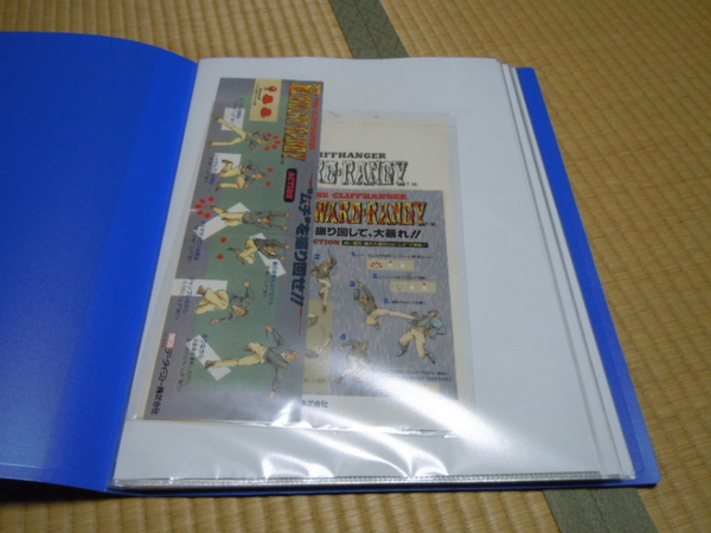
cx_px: 356
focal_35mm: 30
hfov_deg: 60.0
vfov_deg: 46.8
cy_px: 266
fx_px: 616
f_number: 3.5
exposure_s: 1/60
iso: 400
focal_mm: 5.4
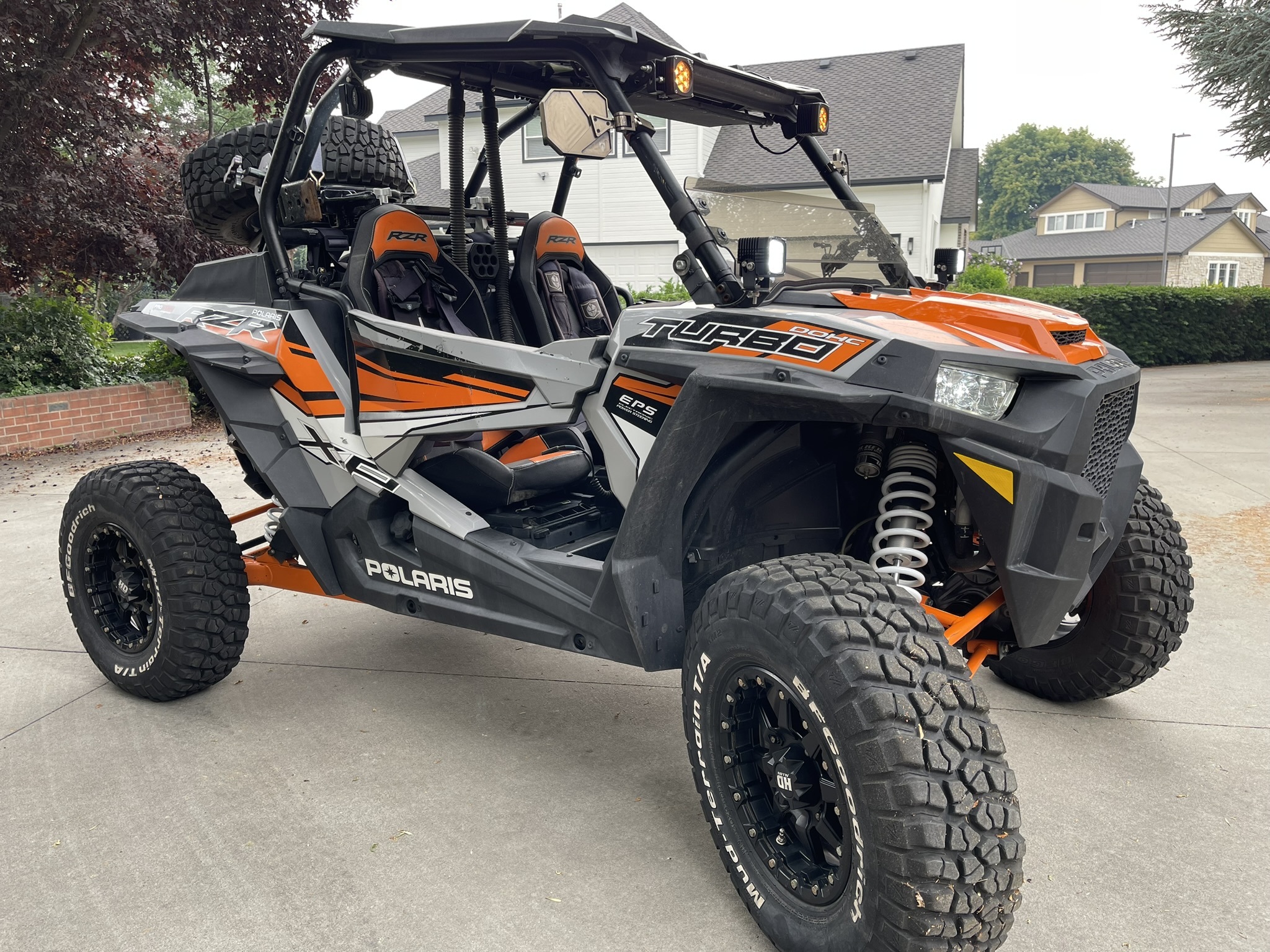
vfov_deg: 54.9
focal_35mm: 25
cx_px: 635
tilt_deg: -12.0
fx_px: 917
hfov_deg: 69.4
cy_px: 476
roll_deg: +0.0
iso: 32
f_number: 1.6
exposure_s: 1/141
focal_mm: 5.1
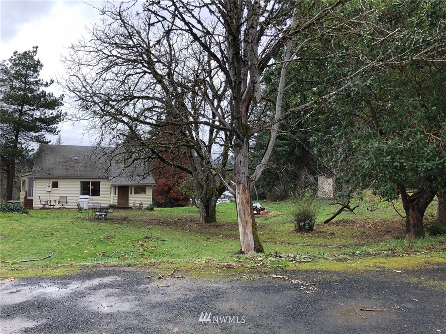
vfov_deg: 49.7
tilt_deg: +1.5
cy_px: 167
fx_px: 361
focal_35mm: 28
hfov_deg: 63.4
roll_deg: -2.0
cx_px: 223
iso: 25
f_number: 1.8
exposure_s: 1/120
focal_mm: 3.99
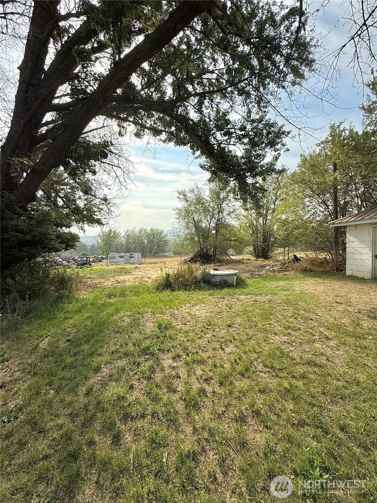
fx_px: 203
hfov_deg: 85.7
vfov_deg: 102.1
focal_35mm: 14
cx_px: 188
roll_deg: +1.3
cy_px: 252
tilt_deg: -2.0
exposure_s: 1/3891
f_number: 2.2
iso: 50
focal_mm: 2.22
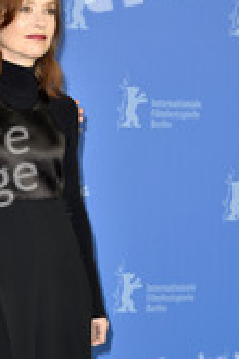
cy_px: 287
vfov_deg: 12.4
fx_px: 1643
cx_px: -11
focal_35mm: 165
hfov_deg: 8.3
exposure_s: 1/125
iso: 640
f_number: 5.6
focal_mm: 68
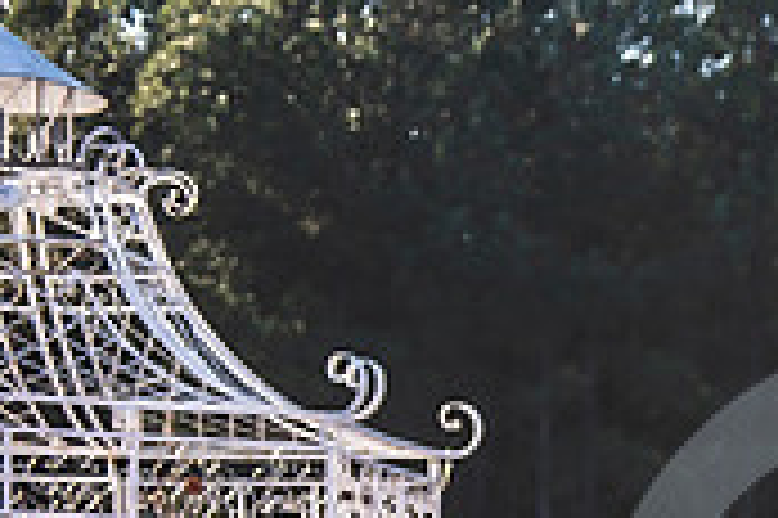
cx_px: 1300
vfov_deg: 8.4
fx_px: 3476
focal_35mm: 161
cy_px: 741
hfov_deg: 12.0
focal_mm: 48
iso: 100
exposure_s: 1/800
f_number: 2.8
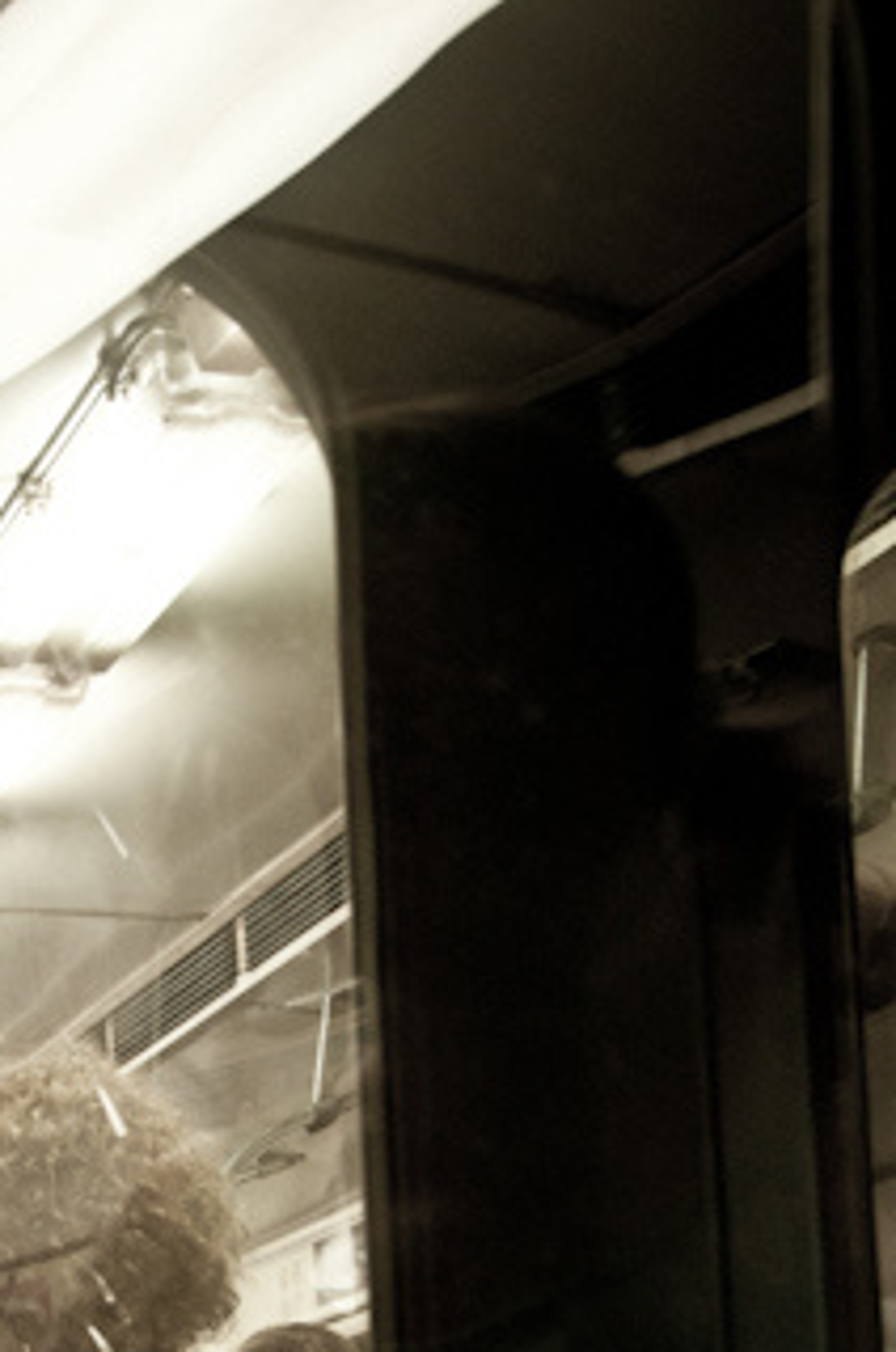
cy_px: 1339
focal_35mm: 92
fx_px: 3449
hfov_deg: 14.5
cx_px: -23
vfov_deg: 21.4
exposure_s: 1/40
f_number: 4
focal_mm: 28
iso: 1100
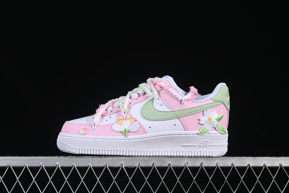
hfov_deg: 27.0
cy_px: 96
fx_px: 602
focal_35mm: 75
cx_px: 144
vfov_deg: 18.2
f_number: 8
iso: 160
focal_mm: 50
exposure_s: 1/80
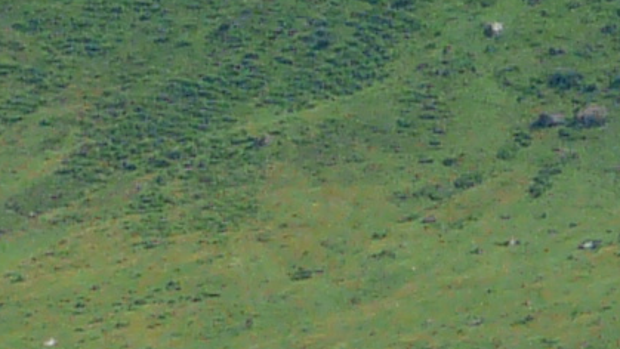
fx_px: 17169
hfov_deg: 2.0
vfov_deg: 1.2
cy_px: 1235
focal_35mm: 1044
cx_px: -1412
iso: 100
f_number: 5.6
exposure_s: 1/400
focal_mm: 20.2
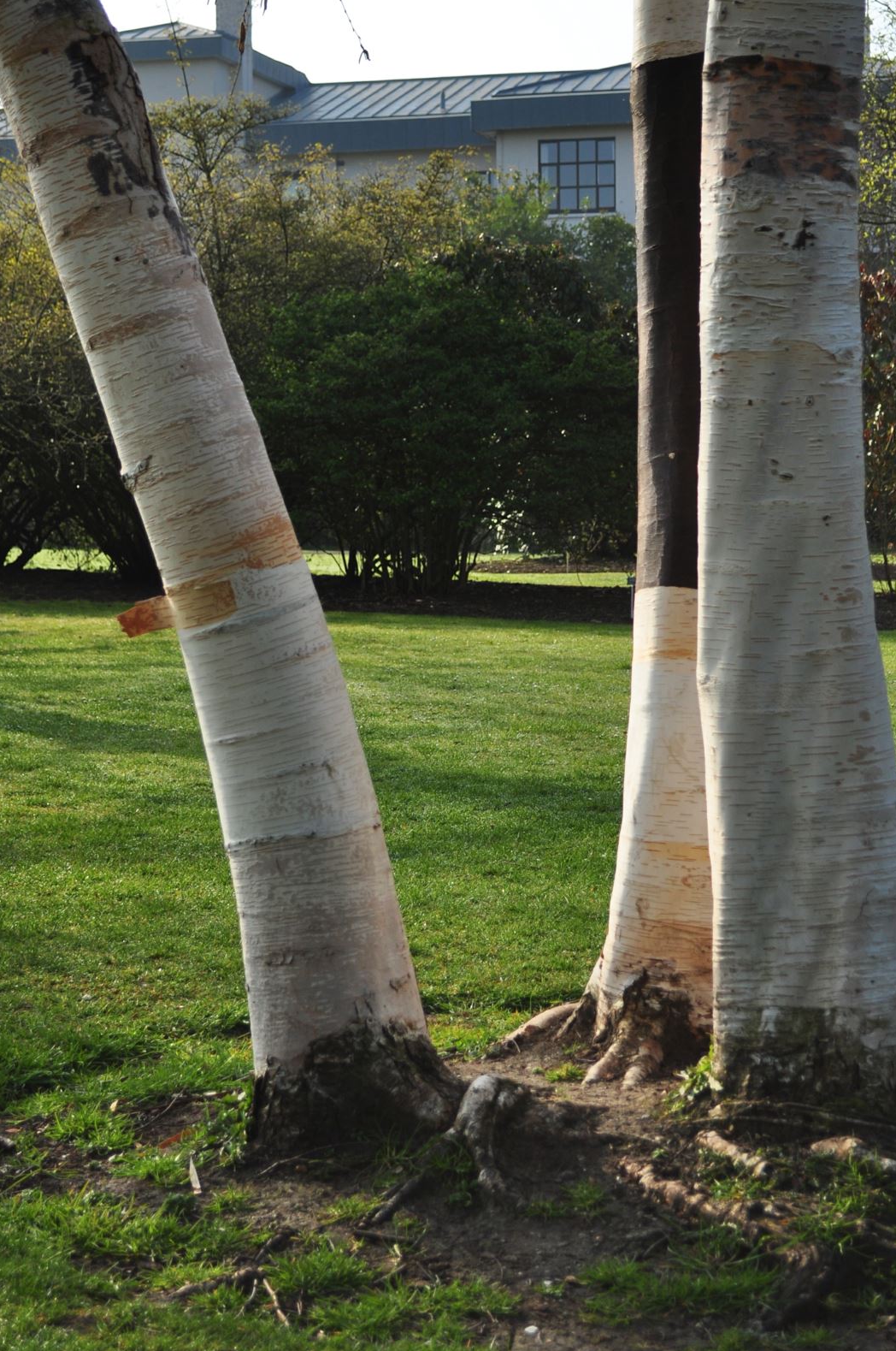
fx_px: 2646
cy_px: 510
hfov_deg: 19.2
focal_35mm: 71
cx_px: 533
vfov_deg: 28.5
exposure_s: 1/800
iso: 200
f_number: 5.6
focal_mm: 35
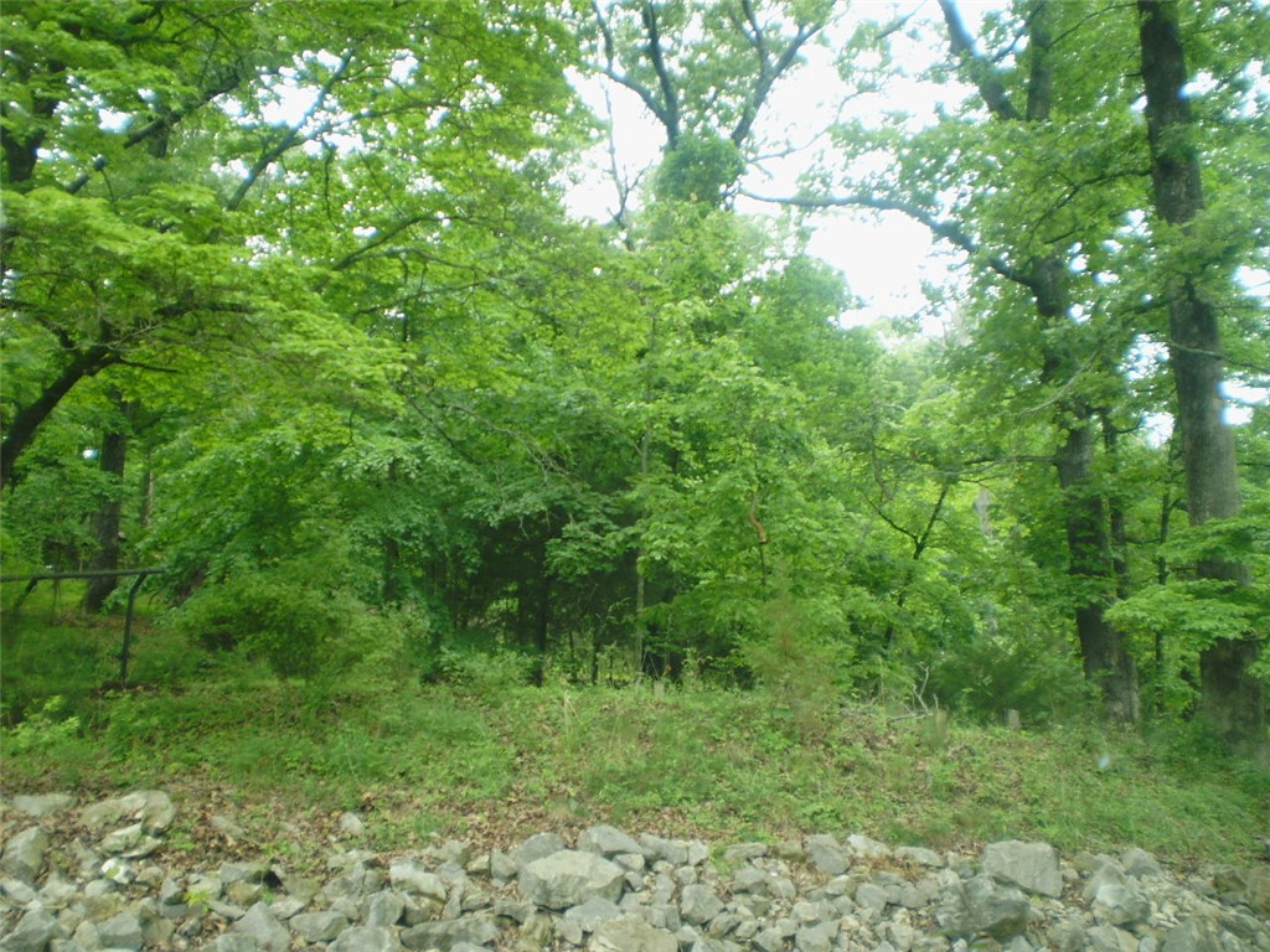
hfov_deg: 51.4
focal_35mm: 36
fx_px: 1321
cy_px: 476
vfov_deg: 39.7
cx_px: 635
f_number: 3.1
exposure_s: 1/50
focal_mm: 6.3
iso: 64
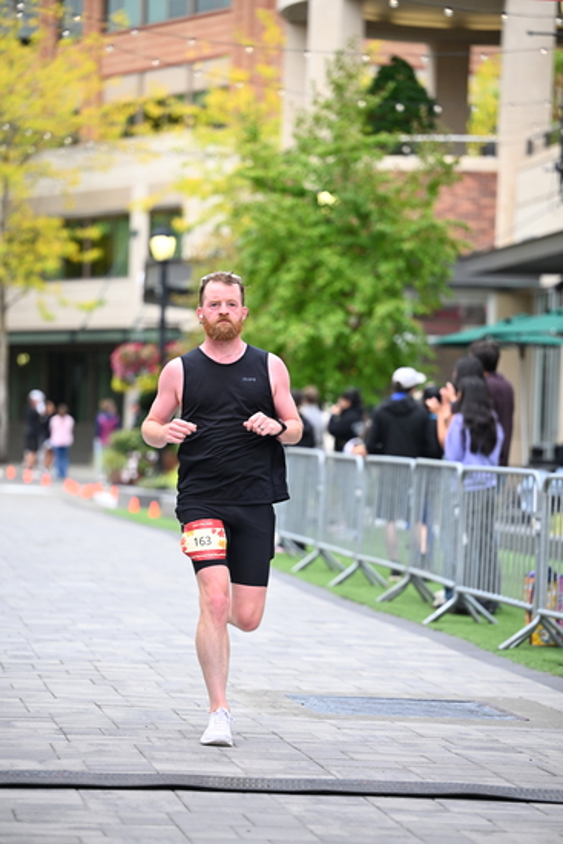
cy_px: 422
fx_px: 3047
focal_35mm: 130
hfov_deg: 10.6
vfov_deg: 15.8
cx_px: 282
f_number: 2.8
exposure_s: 1/2000
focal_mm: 130
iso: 1000
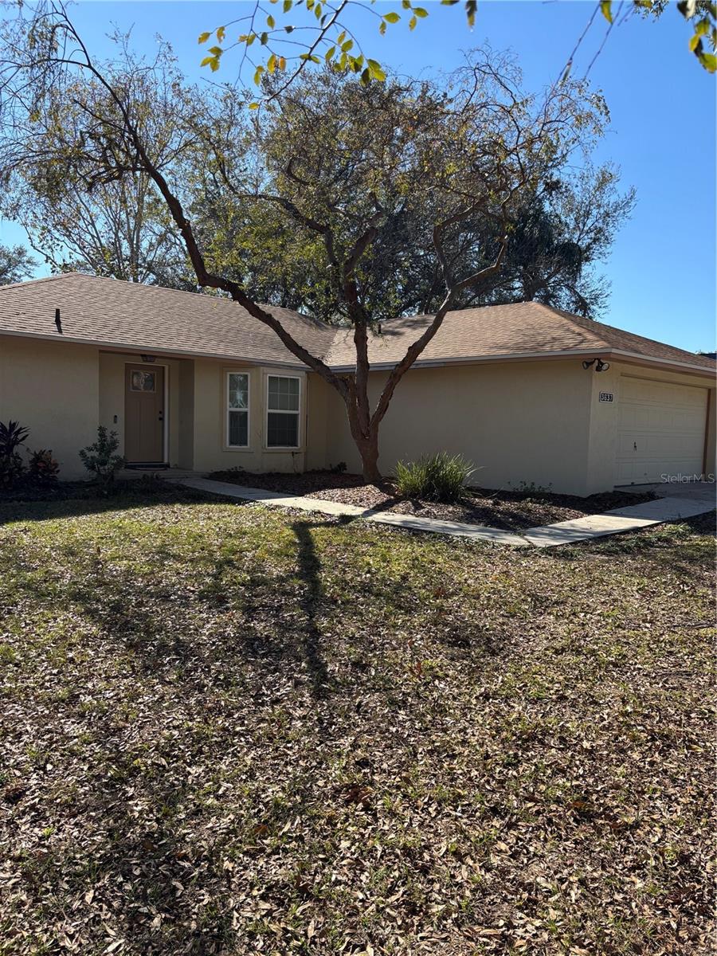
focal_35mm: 26
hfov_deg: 53.1
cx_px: 358
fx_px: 718
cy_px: 478
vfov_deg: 67.3
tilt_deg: -4.6
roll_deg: -1.8
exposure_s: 1/1590
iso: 50
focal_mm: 5.96
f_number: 1.6
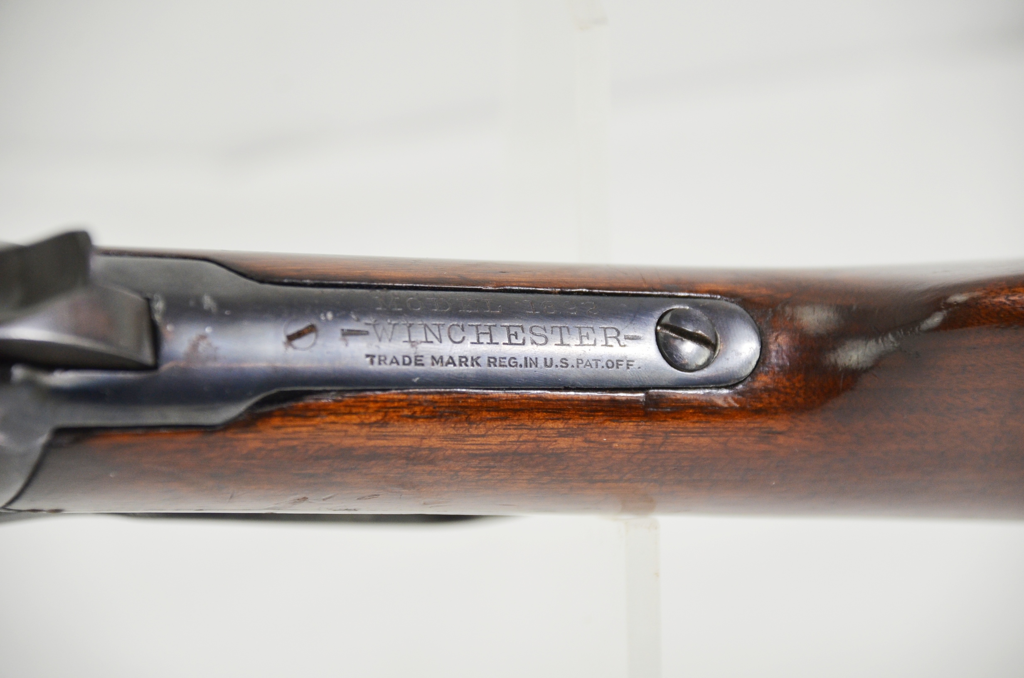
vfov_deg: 6.8
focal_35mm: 202
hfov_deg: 10.2
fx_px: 5748
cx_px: 512
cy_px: 339
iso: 800
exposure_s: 1/250
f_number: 5.6
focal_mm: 135
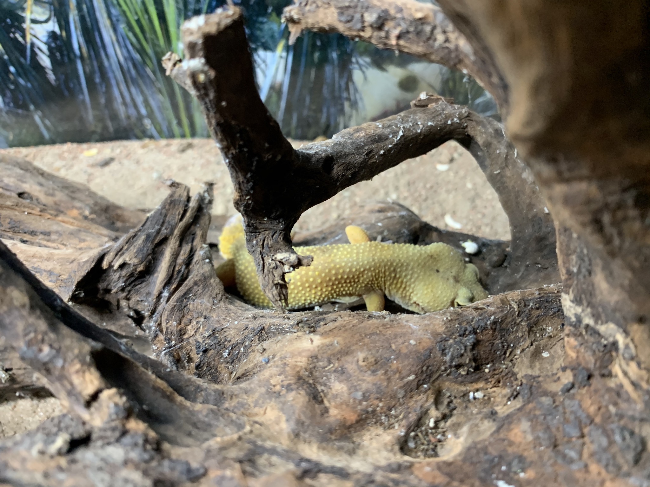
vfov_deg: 53.1
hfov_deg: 67.3
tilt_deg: -59.6
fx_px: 488
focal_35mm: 26
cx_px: 325
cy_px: 244
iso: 200
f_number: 1.8
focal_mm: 4.25
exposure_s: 1/50
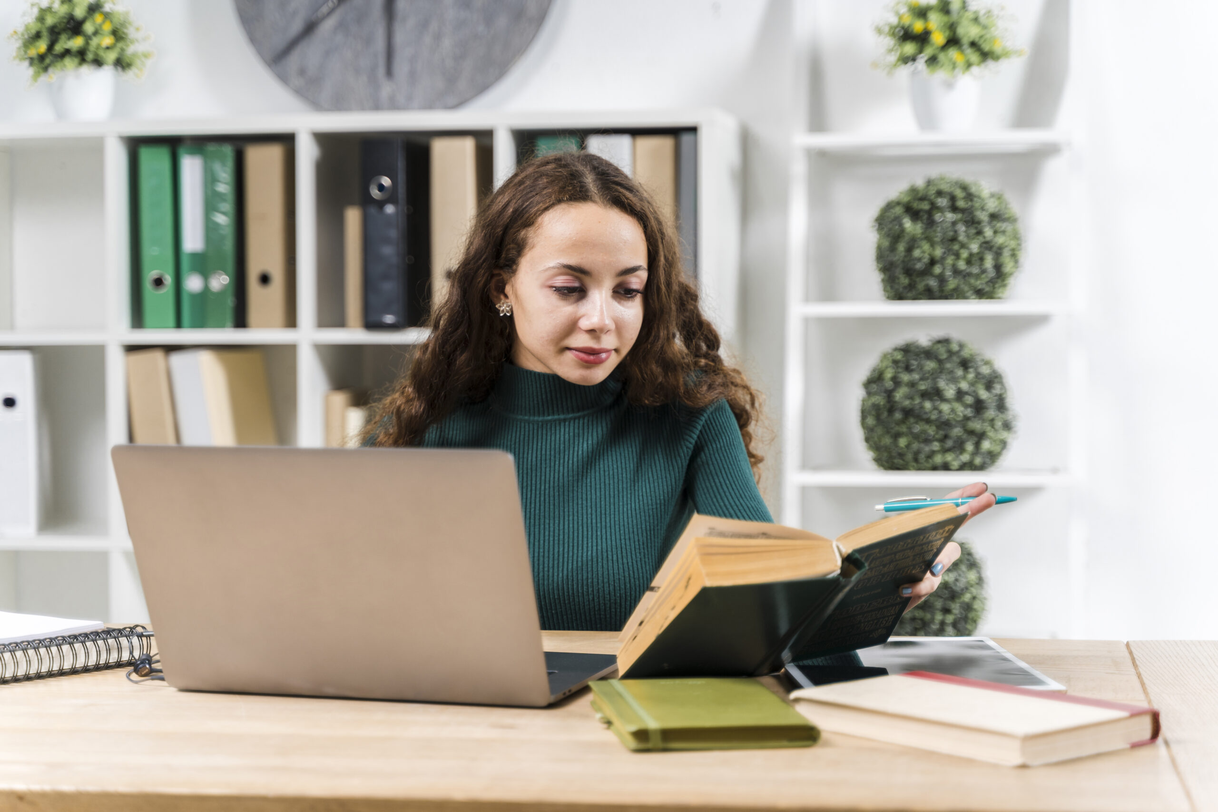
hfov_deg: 29.2
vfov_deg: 19.7
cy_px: 406
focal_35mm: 69
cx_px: 609
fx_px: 2334
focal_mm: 69
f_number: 2.8
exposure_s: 1/160
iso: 320
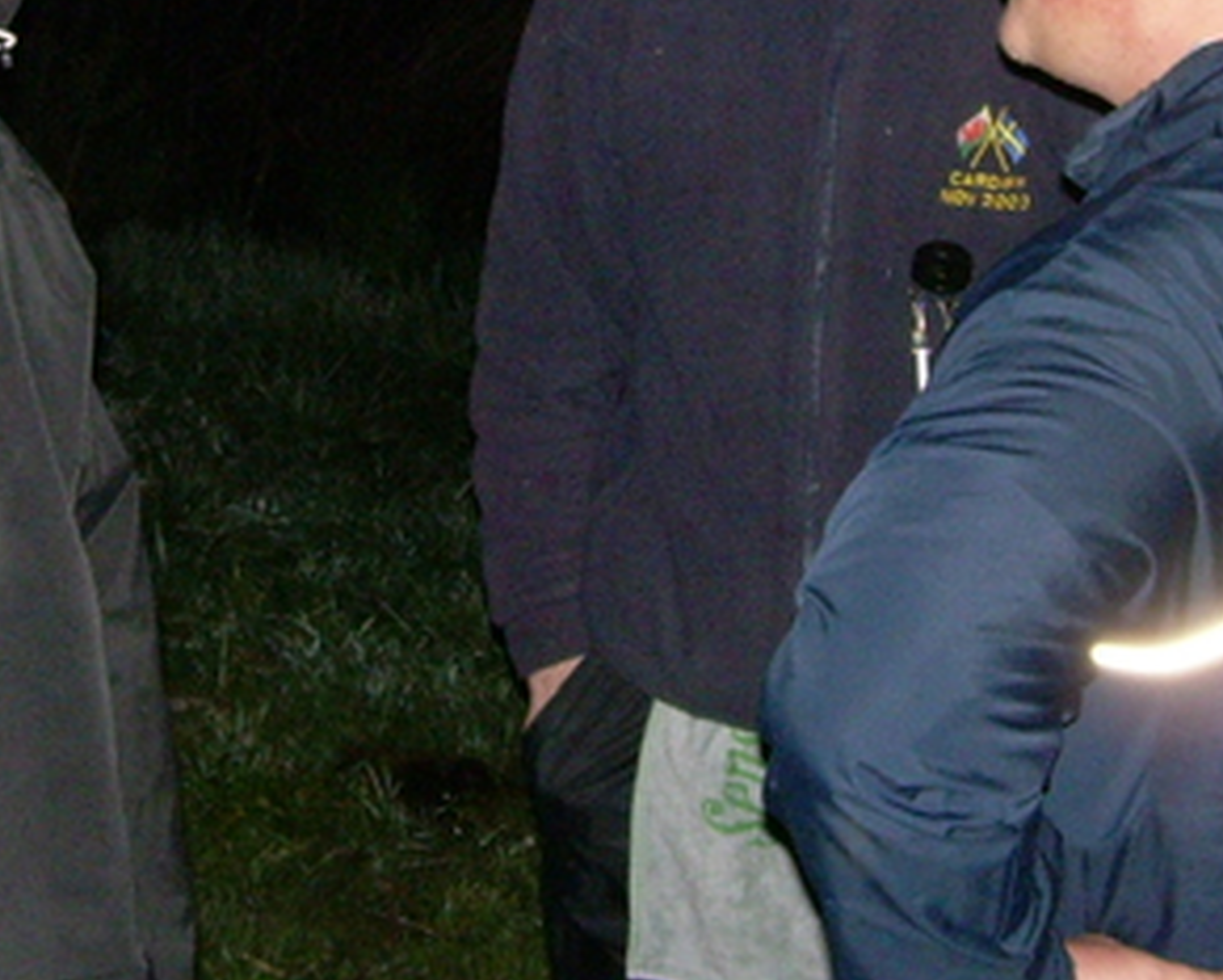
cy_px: -156
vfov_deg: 14.7
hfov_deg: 18.8
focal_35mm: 102
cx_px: 542
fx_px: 3693
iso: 200
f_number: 2.8
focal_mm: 6.3
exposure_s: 1
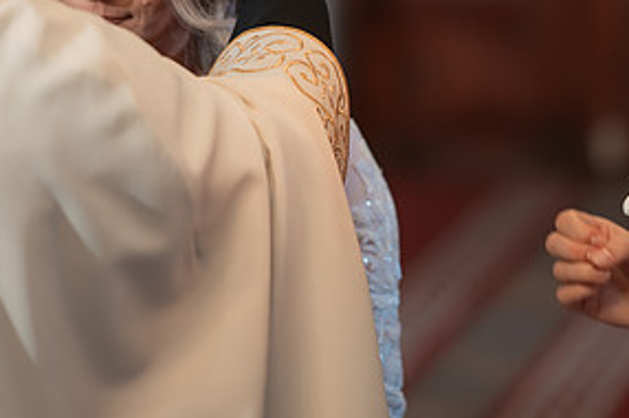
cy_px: 69
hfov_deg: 8.6
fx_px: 4188
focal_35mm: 240
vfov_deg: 5.7
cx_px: 433
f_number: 1.8
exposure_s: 1/200
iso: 1600
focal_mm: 85
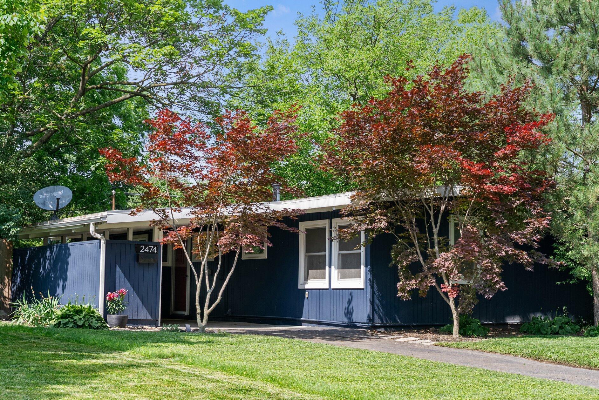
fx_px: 1049
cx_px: 295
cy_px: 203
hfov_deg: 31.9
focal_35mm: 63
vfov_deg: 21.6
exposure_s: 1/160
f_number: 9
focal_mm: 58
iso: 320
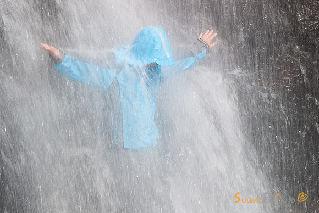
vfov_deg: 4.0
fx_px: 3079
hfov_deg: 5.9
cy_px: 110
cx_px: 175
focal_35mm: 347
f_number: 14
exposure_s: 1/80
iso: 250
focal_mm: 170
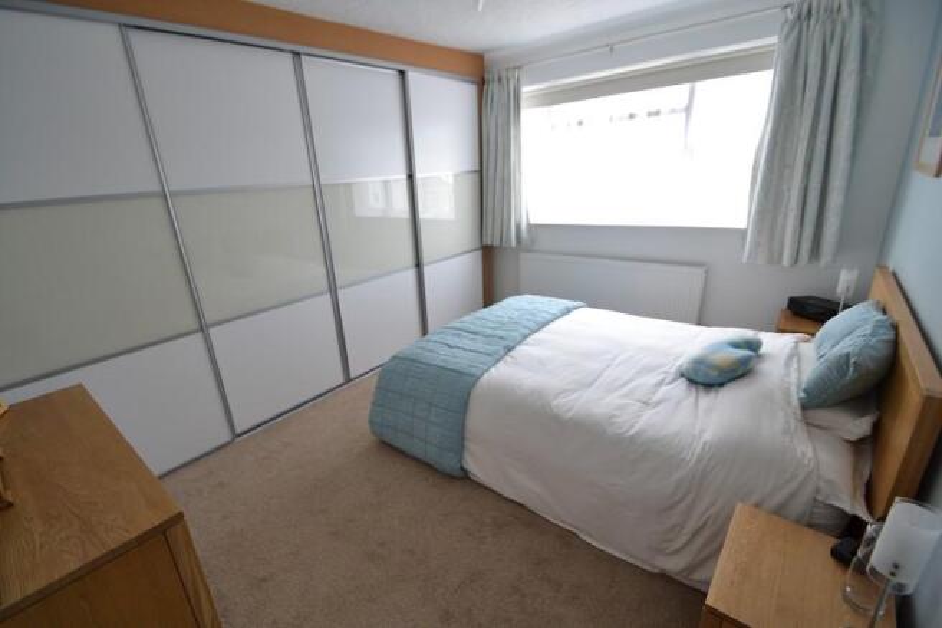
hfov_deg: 100.4
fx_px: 392
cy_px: 314
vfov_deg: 77.3
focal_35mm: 15
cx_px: 471
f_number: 4.5
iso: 400
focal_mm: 10
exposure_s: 1/80
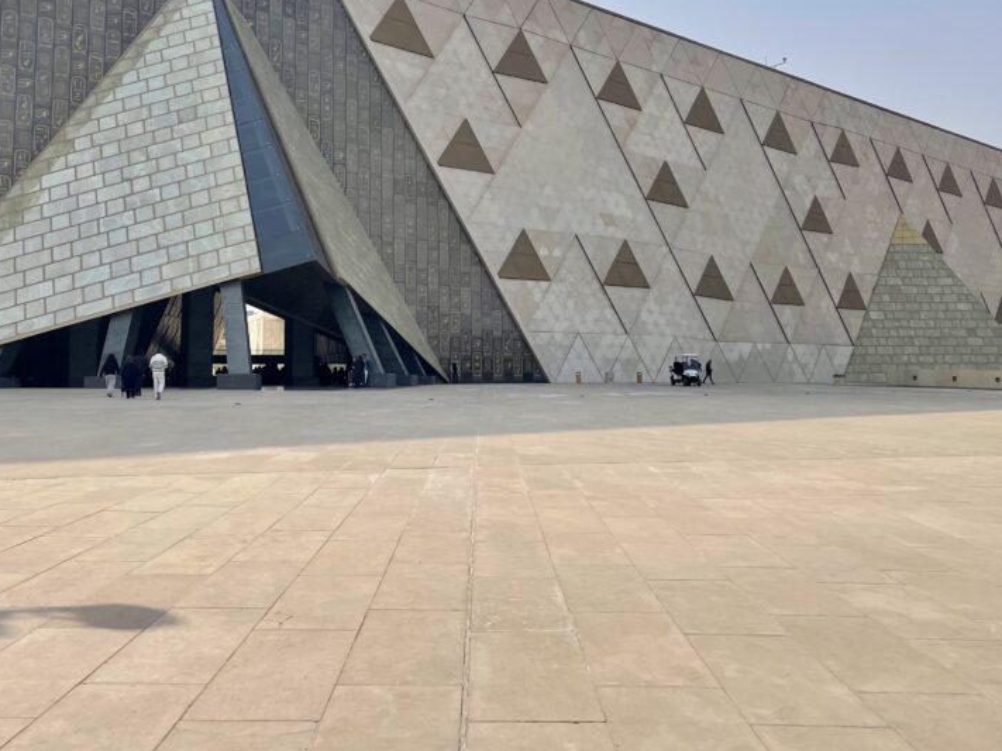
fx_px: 1042
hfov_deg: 51.3
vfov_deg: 39.1
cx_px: 478
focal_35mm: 36
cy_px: 241
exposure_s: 1/4348
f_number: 1.6
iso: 32
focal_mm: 5.1
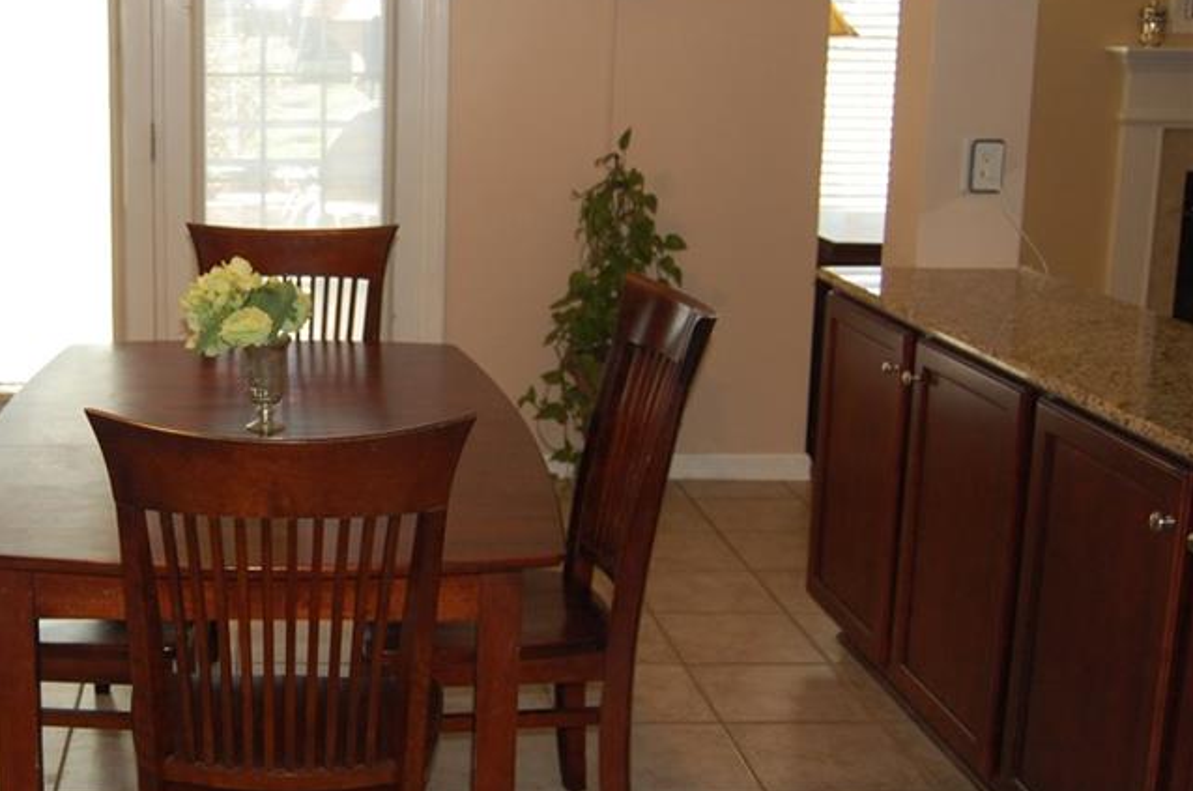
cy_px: 370
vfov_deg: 25.4
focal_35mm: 53
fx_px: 1753
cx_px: 237
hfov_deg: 36.3
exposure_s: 1/60
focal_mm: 22
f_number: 3.8
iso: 400
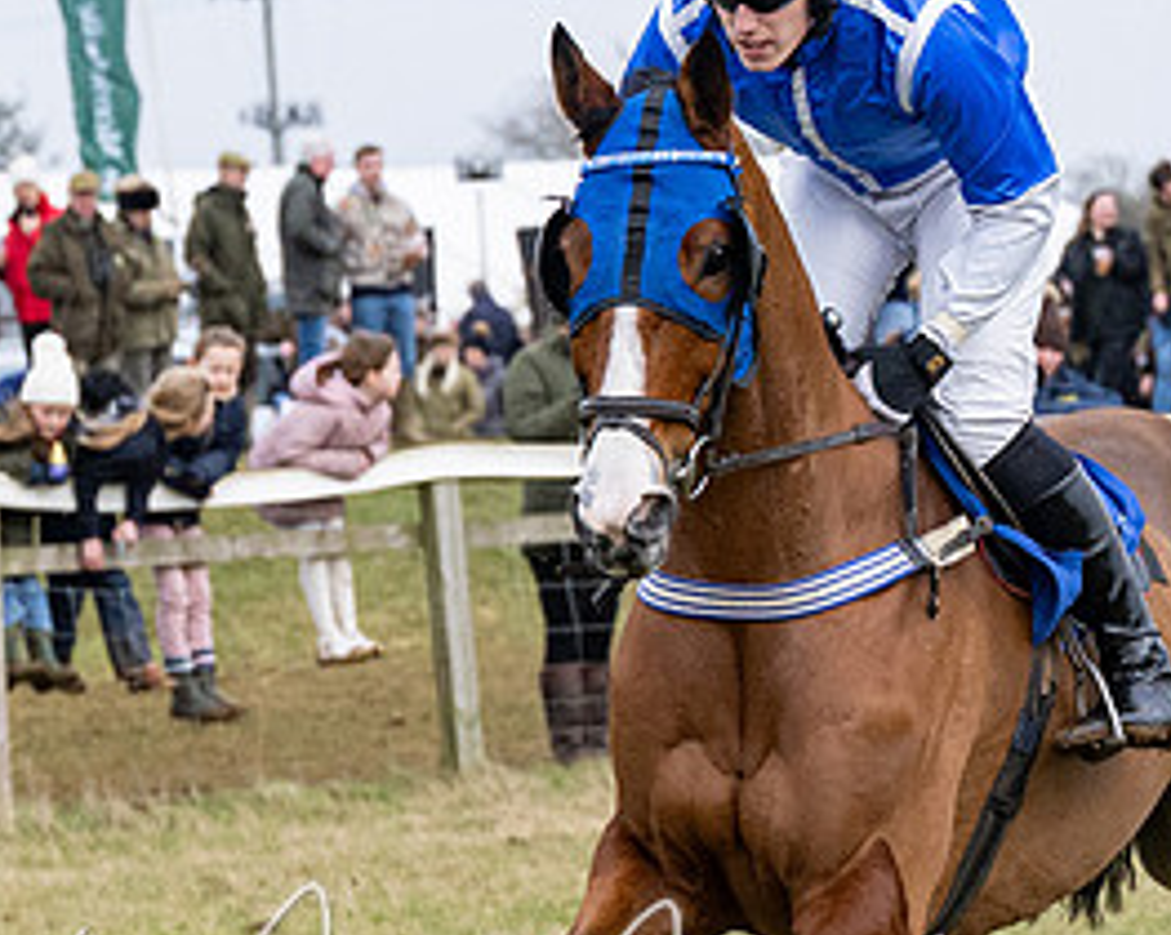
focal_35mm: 335
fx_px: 11602
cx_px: 622
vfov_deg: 4.6
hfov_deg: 5.8
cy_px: 679
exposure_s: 1/1600
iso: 800
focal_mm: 72
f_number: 4
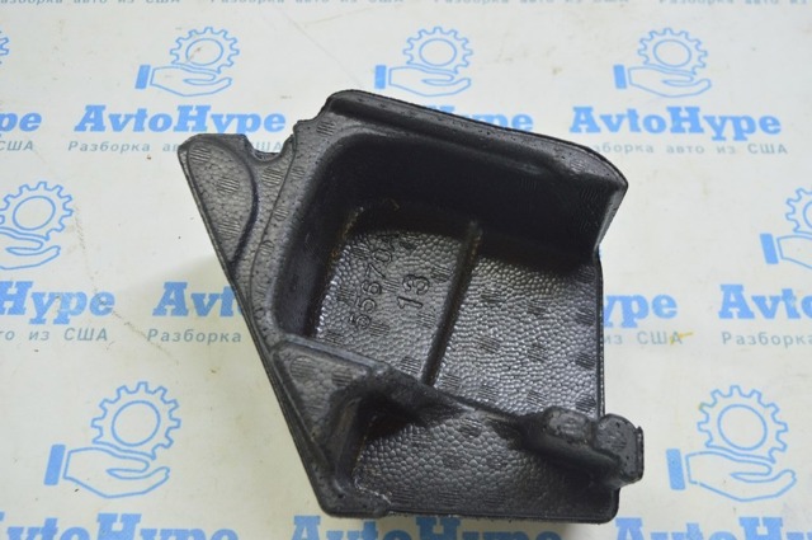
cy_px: 270
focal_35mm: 39
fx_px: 879
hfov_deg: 49.6
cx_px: 406
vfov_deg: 34.1
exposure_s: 1/20
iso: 400
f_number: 5.6
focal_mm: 26
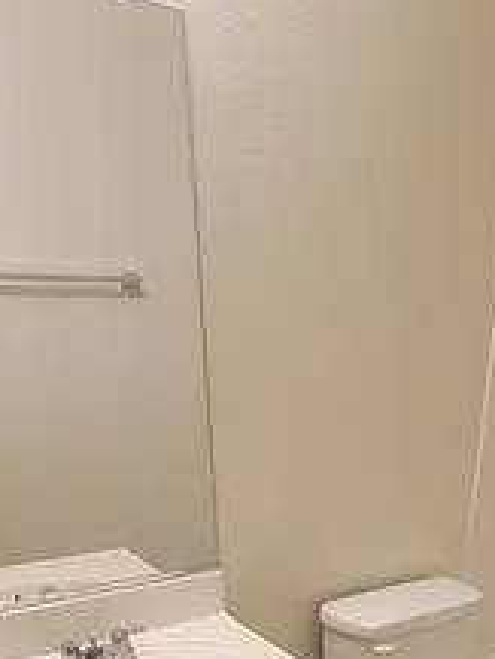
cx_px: 364
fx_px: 686
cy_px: 753
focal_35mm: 36
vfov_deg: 39.9
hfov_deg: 38.8
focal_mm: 2.2
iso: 125
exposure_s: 1/60
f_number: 2.2
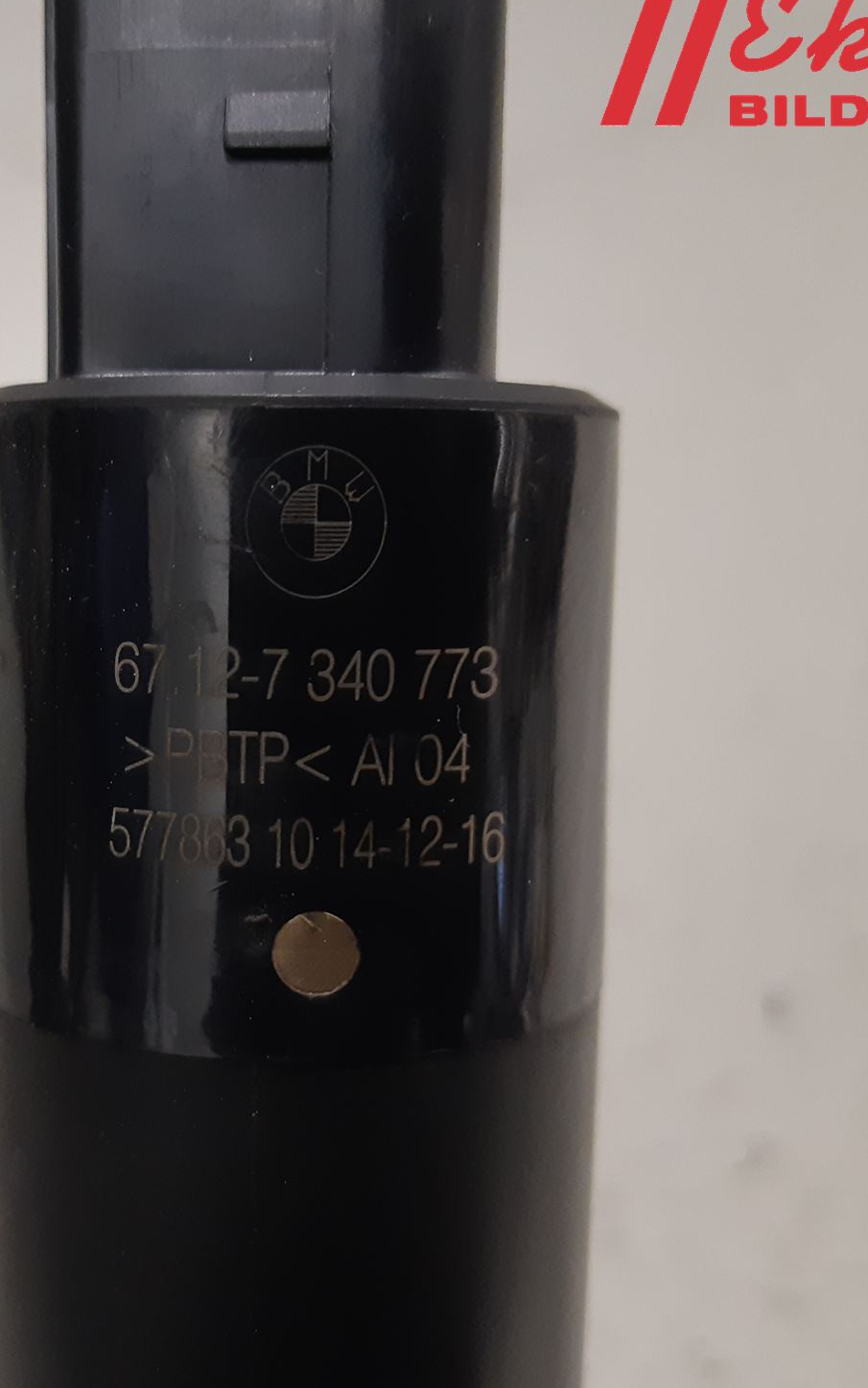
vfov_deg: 50.4
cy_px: 700
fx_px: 1475
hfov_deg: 32.1
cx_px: 207
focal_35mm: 39
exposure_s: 1/50
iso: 200
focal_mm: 3.93
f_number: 1.7
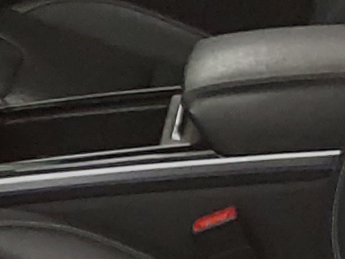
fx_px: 1735
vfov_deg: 8.4
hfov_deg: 10.6
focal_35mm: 174
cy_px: 313
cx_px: -309
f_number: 1.9
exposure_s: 1/60
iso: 100
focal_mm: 2.91
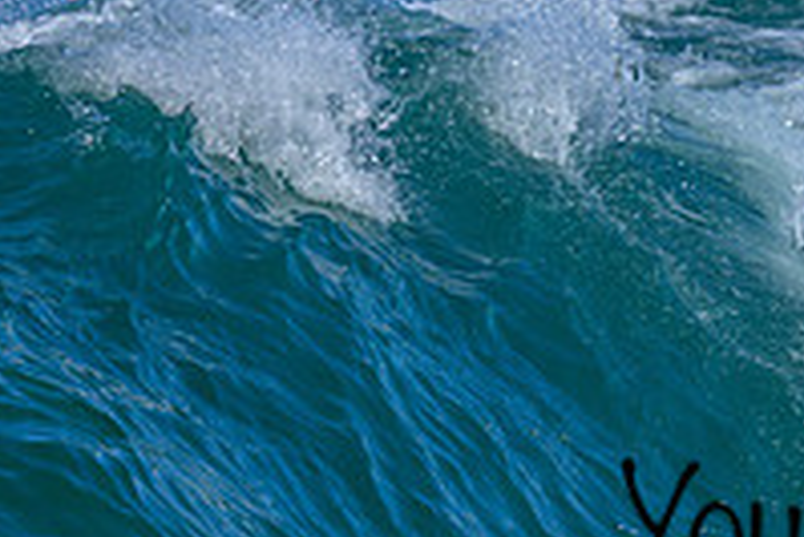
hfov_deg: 0.7
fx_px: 61795
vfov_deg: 0.5
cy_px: 470
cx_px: 1179
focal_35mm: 2765
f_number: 6.3
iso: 280
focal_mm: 800
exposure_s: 1/2000
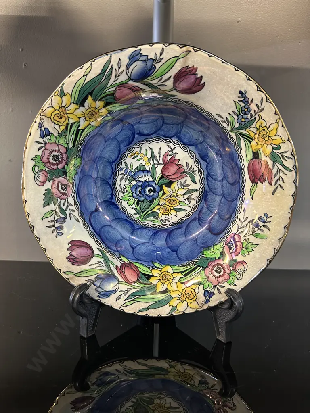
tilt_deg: -10.3
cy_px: 206
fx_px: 287
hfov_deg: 56.8
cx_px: 155
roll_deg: -1.5
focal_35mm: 24
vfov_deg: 71.6
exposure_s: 1/50
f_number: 1.78
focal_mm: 6.86
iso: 250
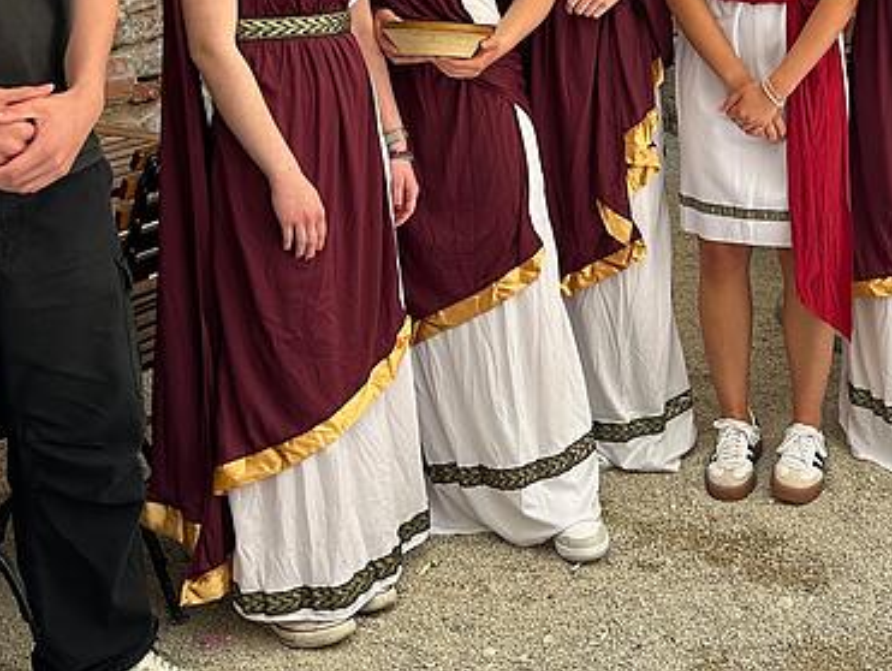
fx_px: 1444
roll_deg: -0.5
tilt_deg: -11.8
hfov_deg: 33.4
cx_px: 704
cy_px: 87
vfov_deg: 25.5
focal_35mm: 56
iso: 50
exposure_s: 1/353
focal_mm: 5.7
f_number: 1.5
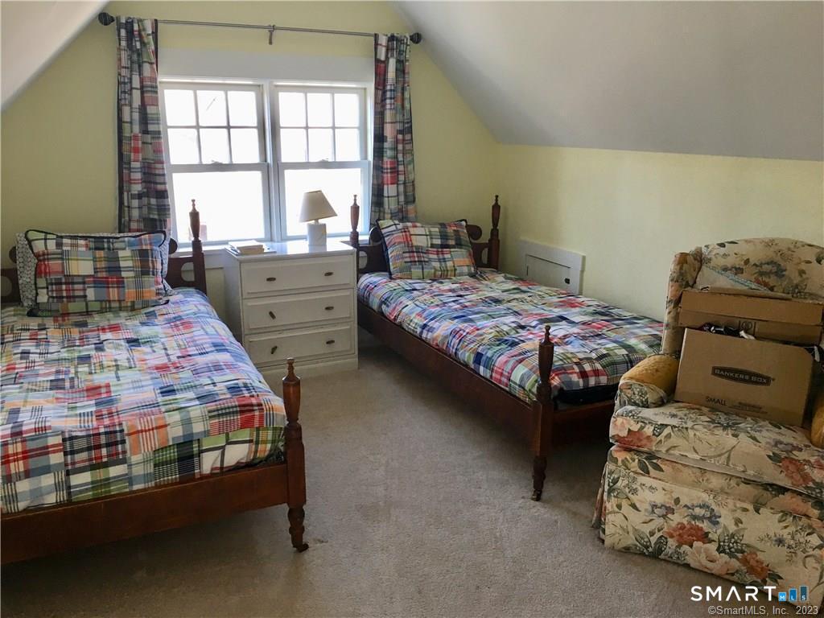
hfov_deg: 61.7
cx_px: 412
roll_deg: -0.4
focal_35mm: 29
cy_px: 309
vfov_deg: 48.2
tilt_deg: -14.5
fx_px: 690
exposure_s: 1/30
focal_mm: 4.15
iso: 40
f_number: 2.2
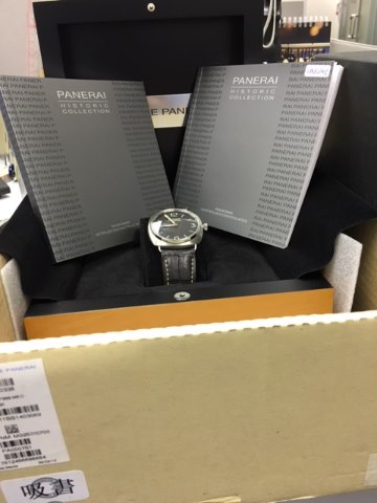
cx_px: 188
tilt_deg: -25.5
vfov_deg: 61.7
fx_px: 421
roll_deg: +2.3
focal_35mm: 29
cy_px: 252
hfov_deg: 48.2
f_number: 2.2
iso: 160
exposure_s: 1/33
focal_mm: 4.15
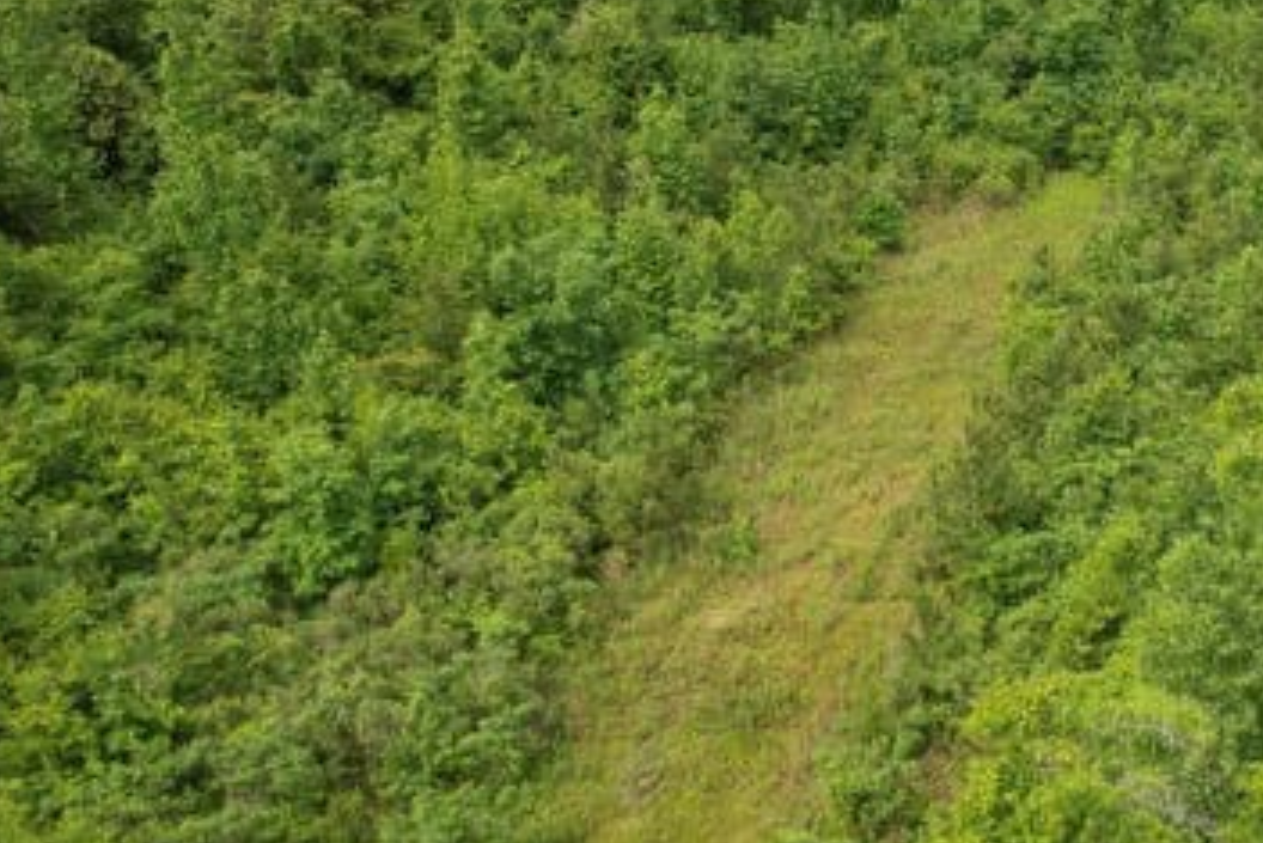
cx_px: 1130
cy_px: 273
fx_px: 1579
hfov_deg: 40.4
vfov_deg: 29.7
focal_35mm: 45
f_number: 2.8
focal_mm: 8.4
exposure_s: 1/100
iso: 150
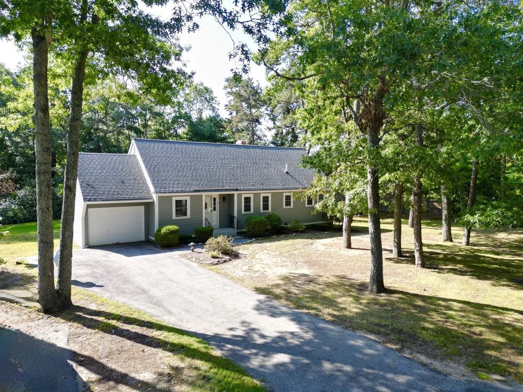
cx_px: 262
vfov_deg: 56.8
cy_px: 196
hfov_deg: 71.6
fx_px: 363
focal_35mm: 24
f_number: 1.7
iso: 100
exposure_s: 1/640
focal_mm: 6.72
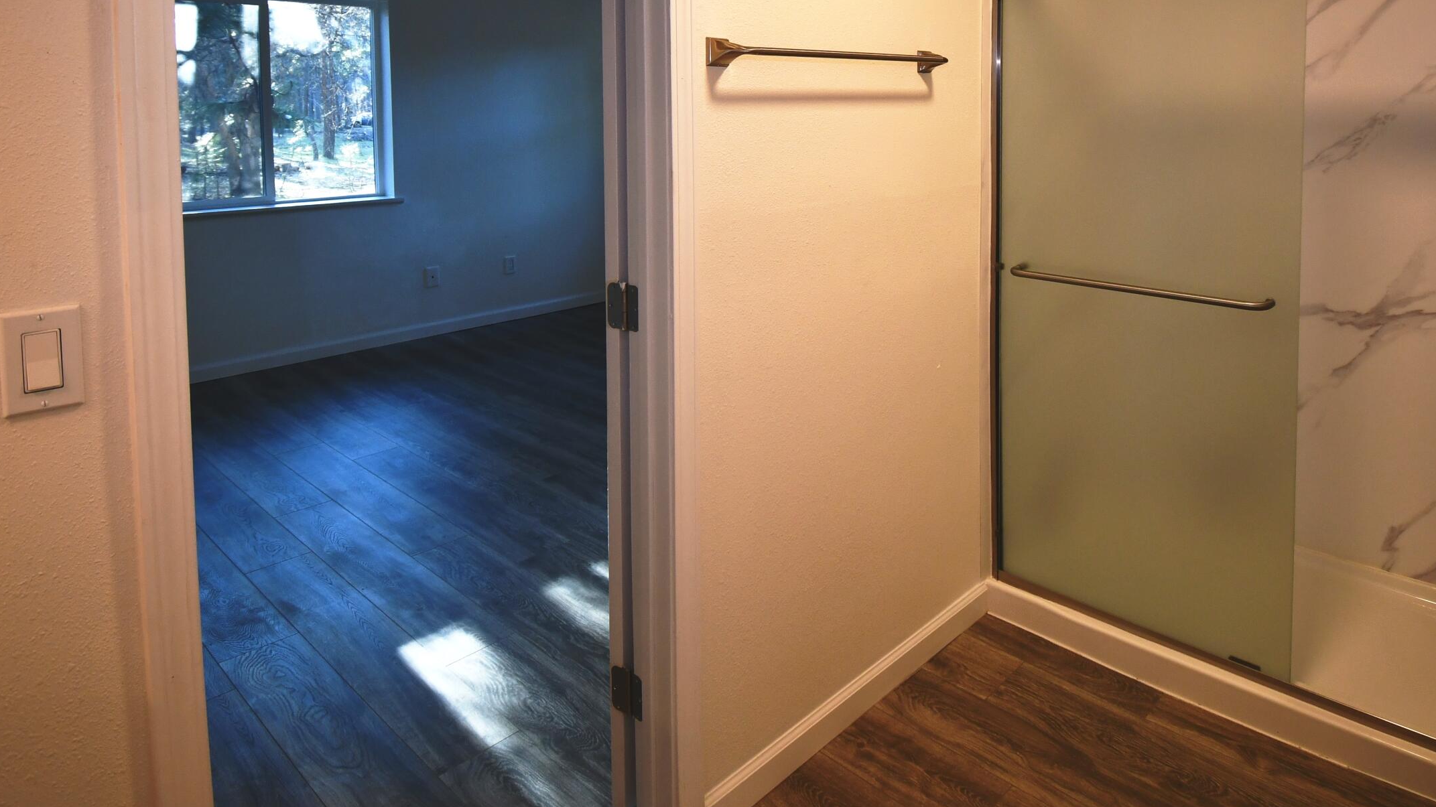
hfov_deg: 80.0
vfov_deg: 48.4
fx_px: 838
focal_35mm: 22
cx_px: 880
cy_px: 154
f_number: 4.5
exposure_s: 1/60
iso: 400
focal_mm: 10
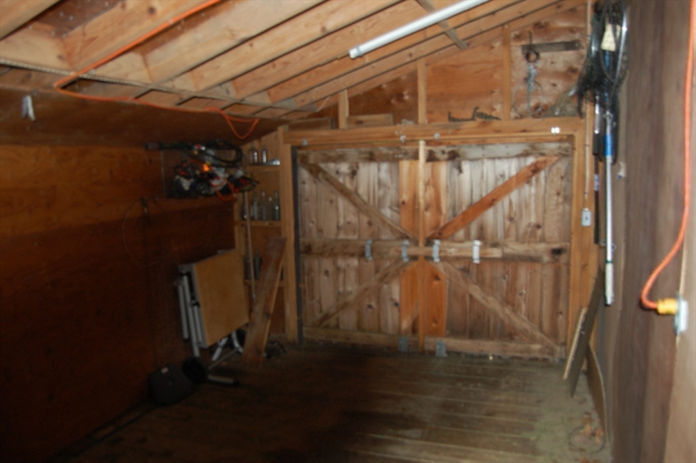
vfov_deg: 47.9
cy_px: 232
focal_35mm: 27
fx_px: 522
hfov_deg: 67.4
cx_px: 348
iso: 400
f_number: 3.5
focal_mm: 18
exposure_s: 1/60
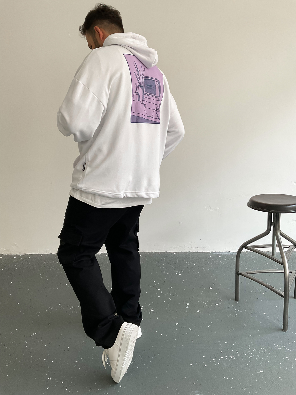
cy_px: 198
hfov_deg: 48.2
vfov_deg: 61.7
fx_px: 331
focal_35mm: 29
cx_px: 148
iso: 50
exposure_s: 1/120
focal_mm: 3
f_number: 1.8
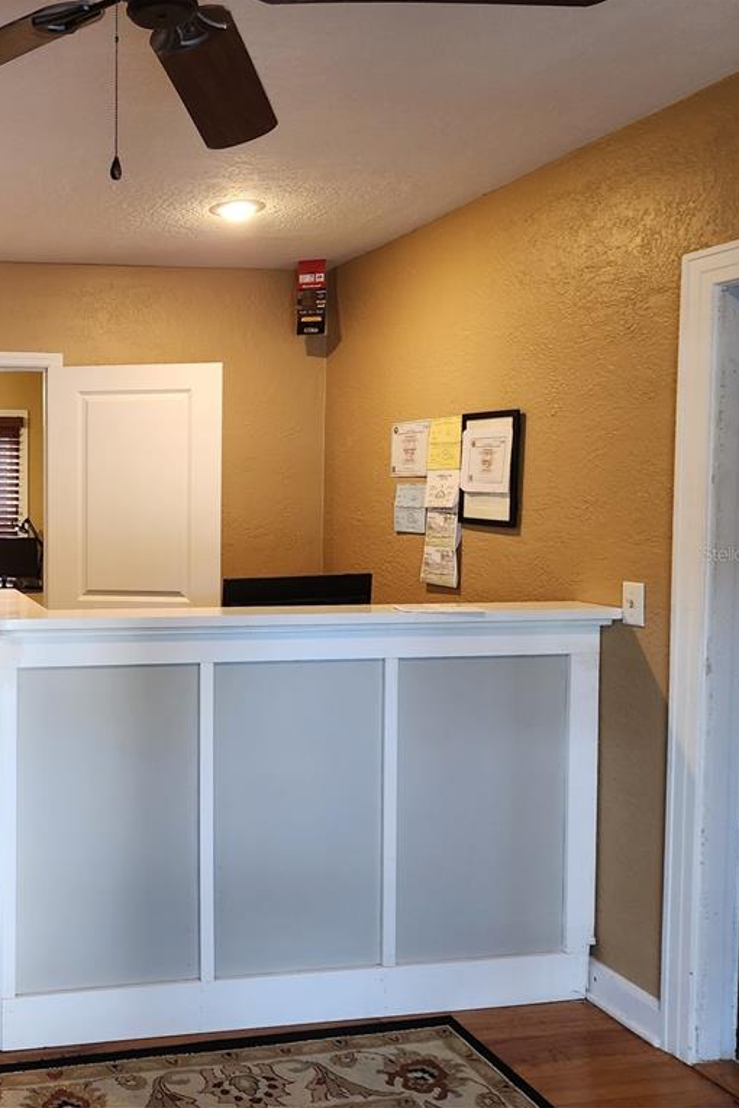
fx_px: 985
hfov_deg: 37.8
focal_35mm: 32
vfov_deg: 58.7
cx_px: 48
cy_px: 553
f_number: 1.8
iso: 320
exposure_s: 1/120
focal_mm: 5.4
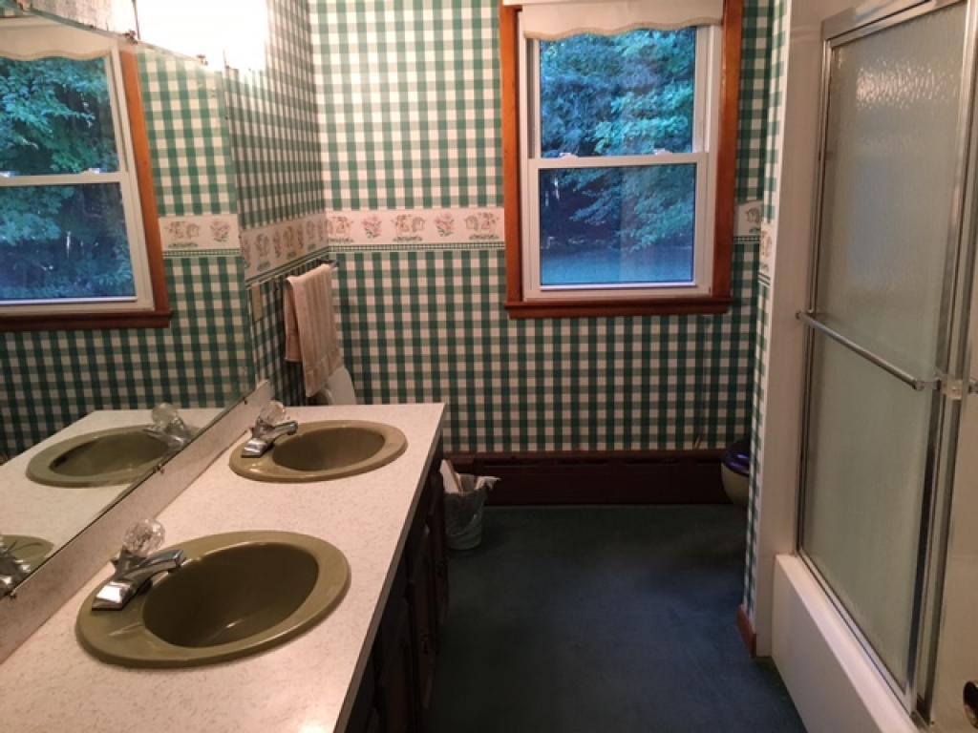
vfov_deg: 48.2
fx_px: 819
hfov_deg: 61.7
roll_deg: +1.5
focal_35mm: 29
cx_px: 489
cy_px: 366
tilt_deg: -13.6
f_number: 2.2
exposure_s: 1/30
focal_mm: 4.15
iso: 125
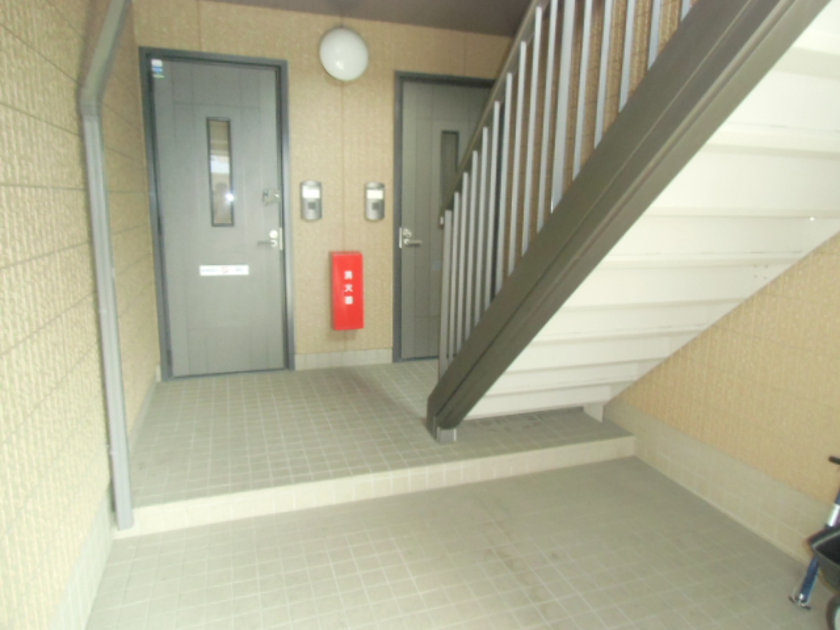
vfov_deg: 56.8
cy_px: 315
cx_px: 420
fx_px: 582
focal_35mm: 24
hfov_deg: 71.6
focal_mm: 4.24
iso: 400
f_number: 3
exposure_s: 1/15
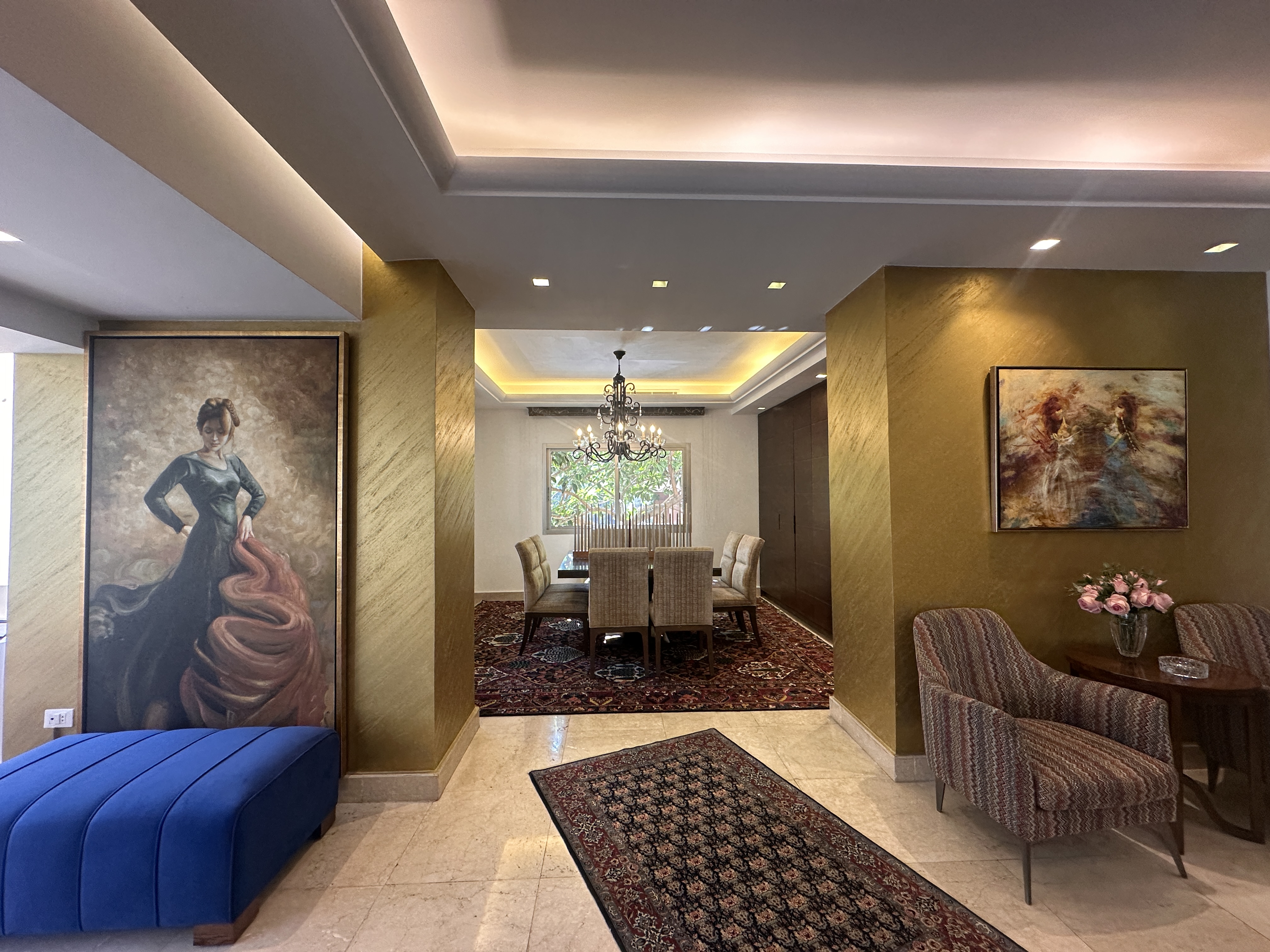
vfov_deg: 85.7
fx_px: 514
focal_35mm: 14
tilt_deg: +1.1
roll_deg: +0.7
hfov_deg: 102.1
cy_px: 476
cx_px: 635
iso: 160
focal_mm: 2.22
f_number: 2.2
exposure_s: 1/100
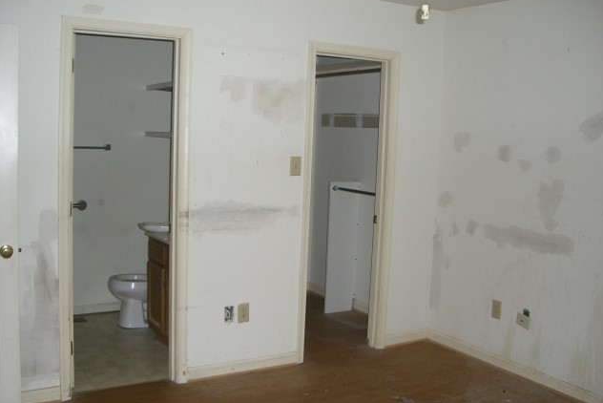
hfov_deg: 48.4
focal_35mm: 40
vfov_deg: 33.4
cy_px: 191
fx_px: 670
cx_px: 303
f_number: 2.7
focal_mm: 6.2
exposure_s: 1/60
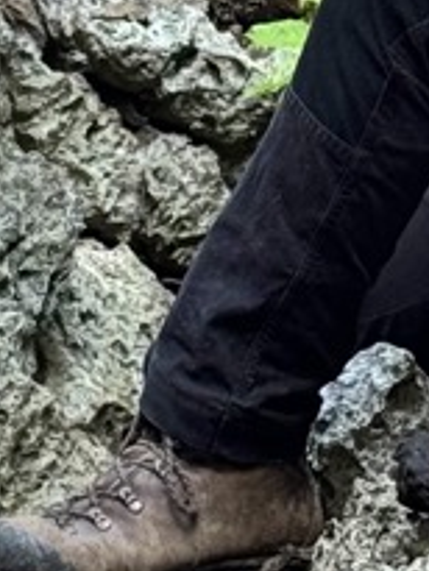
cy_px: -604
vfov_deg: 5.9
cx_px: 276
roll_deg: +0.4
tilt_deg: -16.4
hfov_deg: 4.5
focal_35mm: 328
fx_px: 5414
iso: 100
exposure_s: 1/75
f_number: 1.78
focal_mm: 6.76
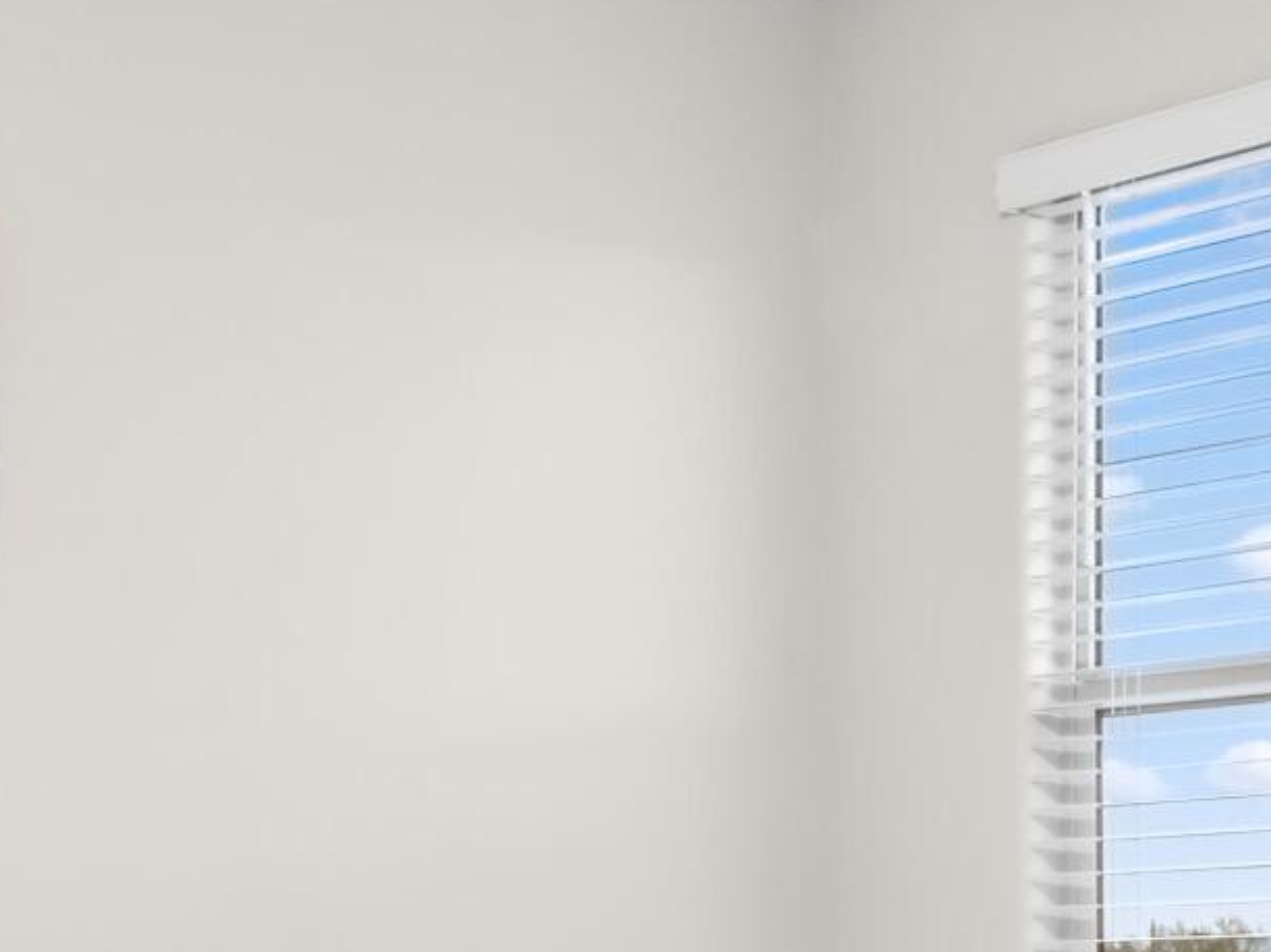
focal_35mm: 80
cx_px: 941
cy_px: 1062
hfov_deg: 24.2
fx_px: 2936
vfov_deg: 17.7
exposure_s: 1/2
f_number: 14
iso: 1250
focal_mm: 17
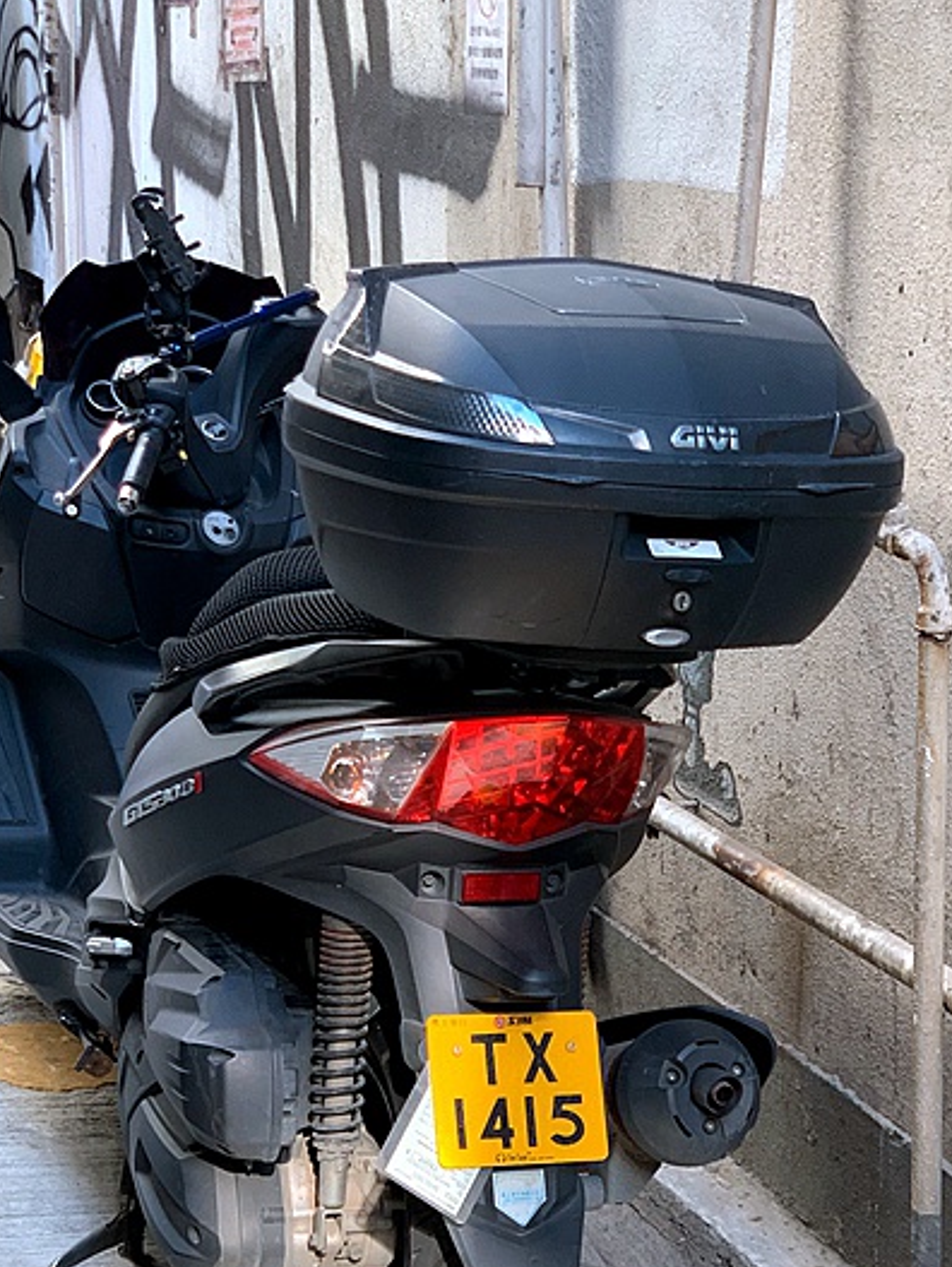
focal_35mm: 74
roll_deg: -0.2
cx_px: 429
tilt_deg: -13.9
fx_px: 2710
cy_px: 820
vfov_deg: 26.2
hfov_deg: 19.9
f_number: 2.4
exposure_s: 1/122
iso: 80
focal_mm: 6
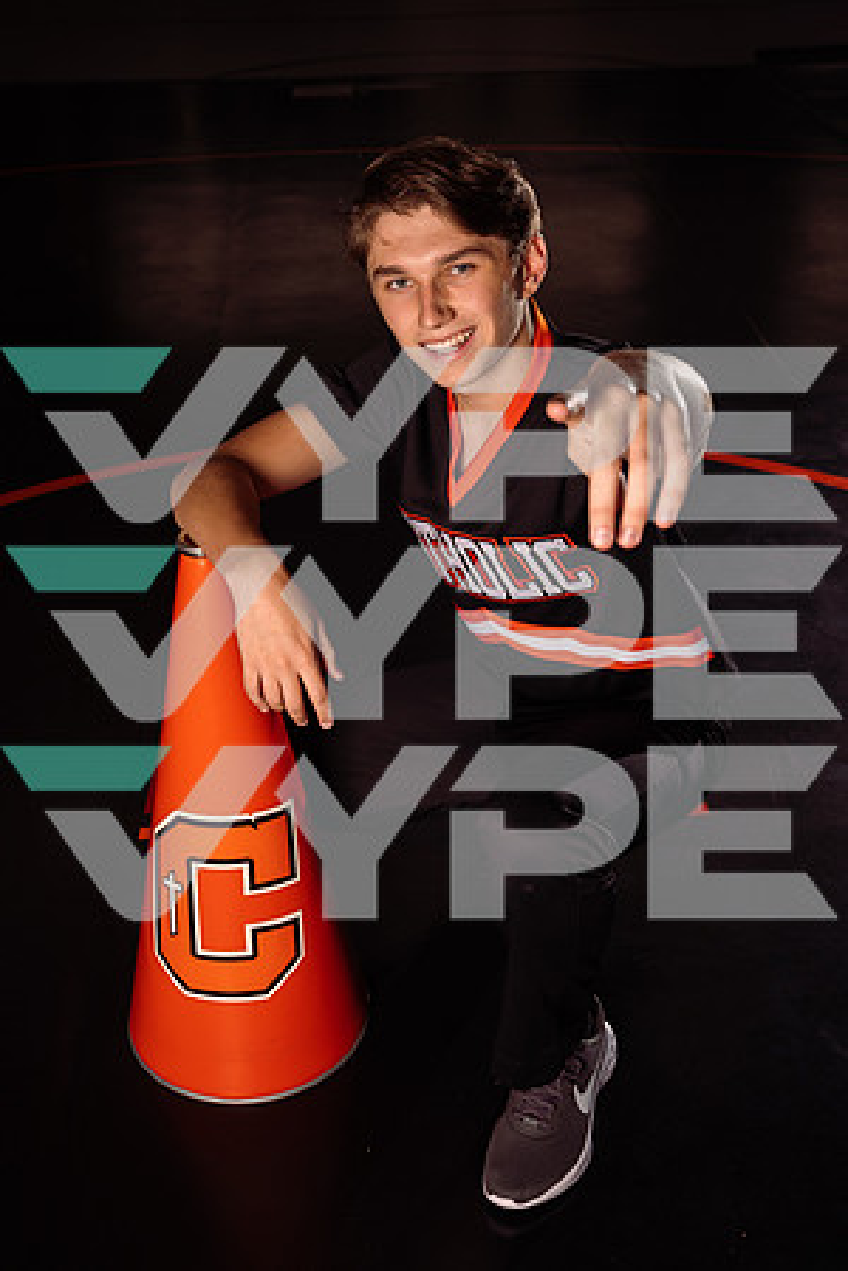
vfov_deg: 45.4
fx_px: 1519
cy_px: 636
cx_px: 424
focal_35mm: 43
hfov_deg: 31.2
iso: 100
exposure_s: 1/200
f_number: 7.1
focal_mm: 43
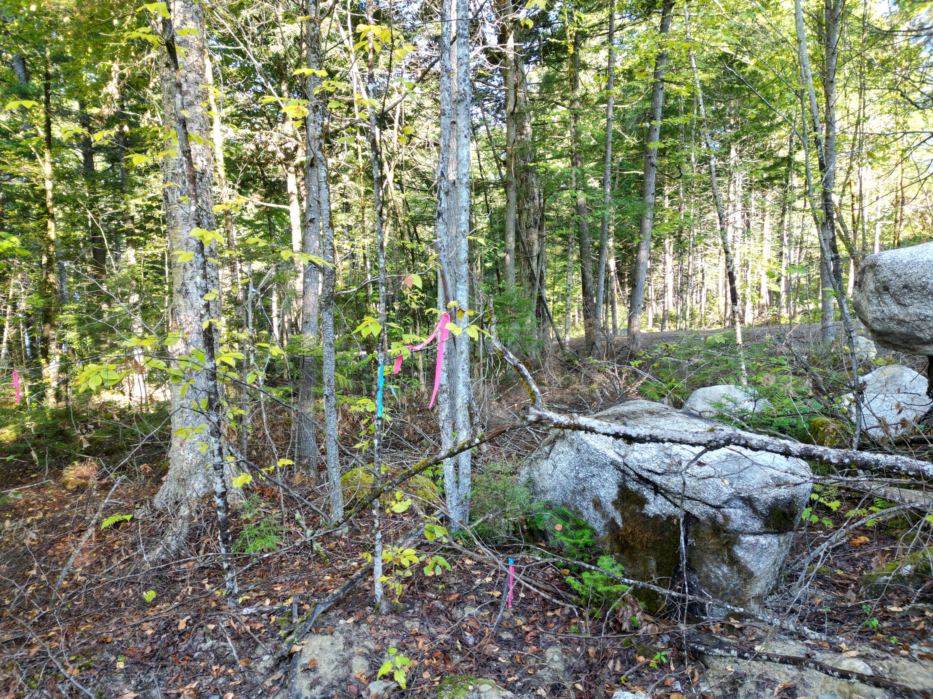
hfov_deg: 71.6
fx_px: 647
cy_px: 350
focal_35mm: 24
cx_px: 466
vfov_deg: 56.8
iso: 120
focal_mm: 6.72
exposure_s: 1/90
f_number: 1.7
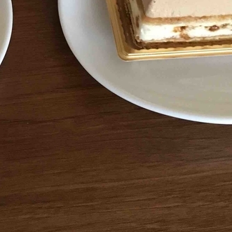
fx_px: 705
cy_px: -35
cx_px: 35
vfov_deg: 17.9
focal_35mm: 93
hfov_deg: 18.5
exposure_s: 1/30
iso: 200
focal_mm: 4.15
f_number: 2.2
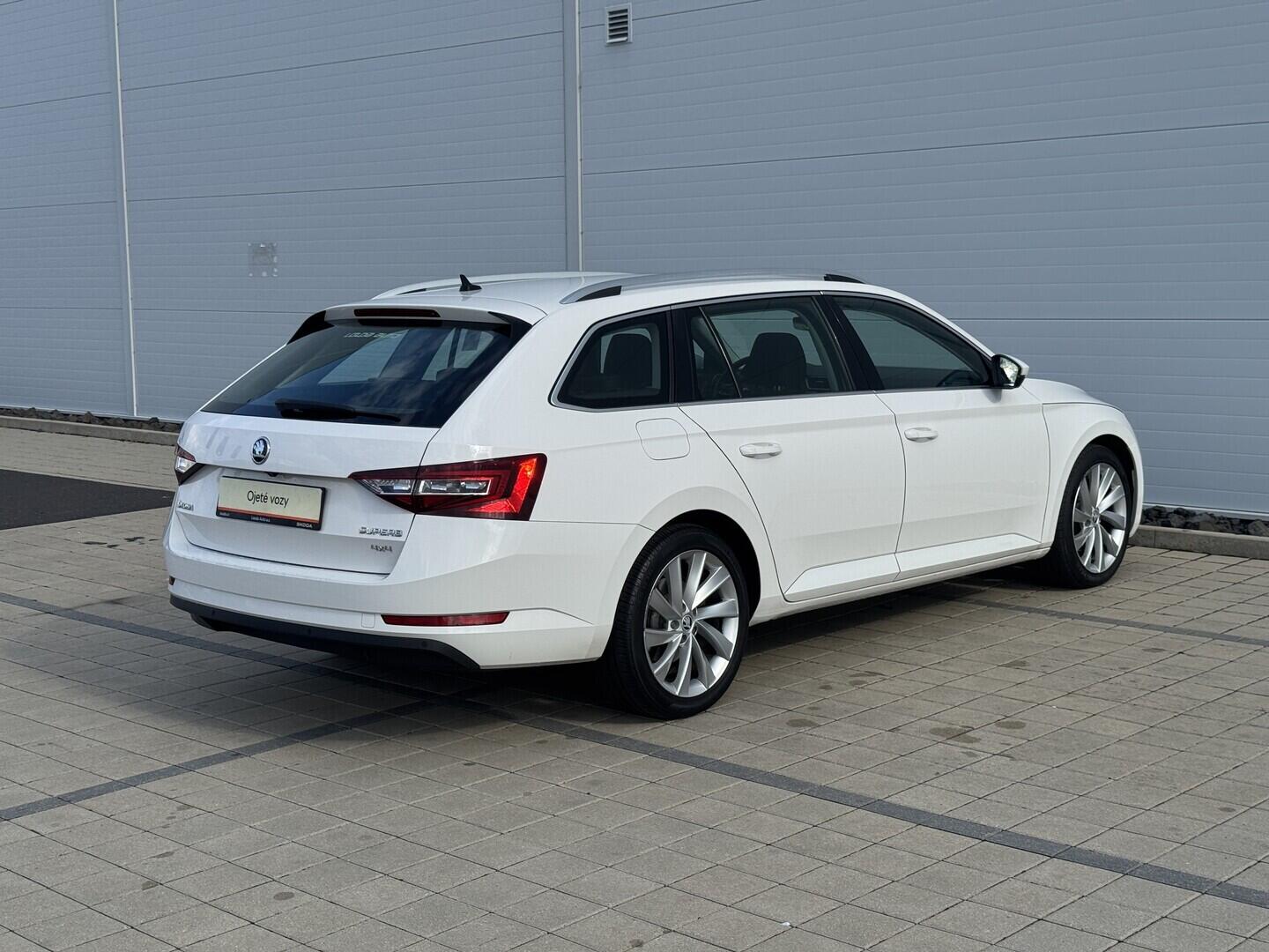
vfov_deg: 30.3
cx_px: 634
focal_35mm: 48
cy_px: 476
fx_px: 1760
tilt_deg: -6.6
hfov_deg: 39.7
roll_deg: +1.1
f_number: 1.78
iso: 64
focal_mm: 6.76
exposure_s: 1/3425
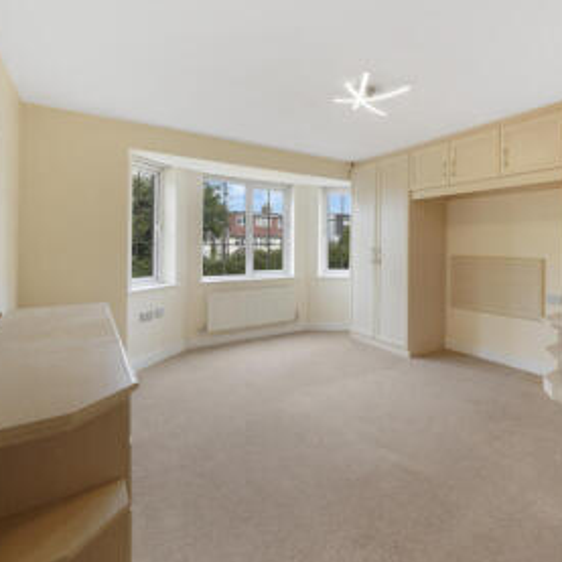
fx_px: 349
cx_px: 404
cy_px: 251
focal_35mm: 19
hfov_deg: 73.6
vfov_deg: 77.4
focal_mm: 13
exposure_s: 1/60
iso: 200
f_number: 11
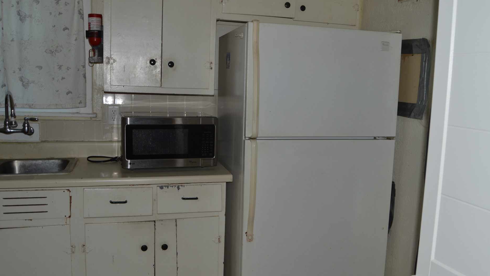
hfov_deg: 59.5
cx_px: 248
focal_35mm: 33
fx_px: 429
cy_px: 150
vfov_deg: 35.6
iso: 100
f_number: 8
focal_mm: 18
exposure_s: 1/60
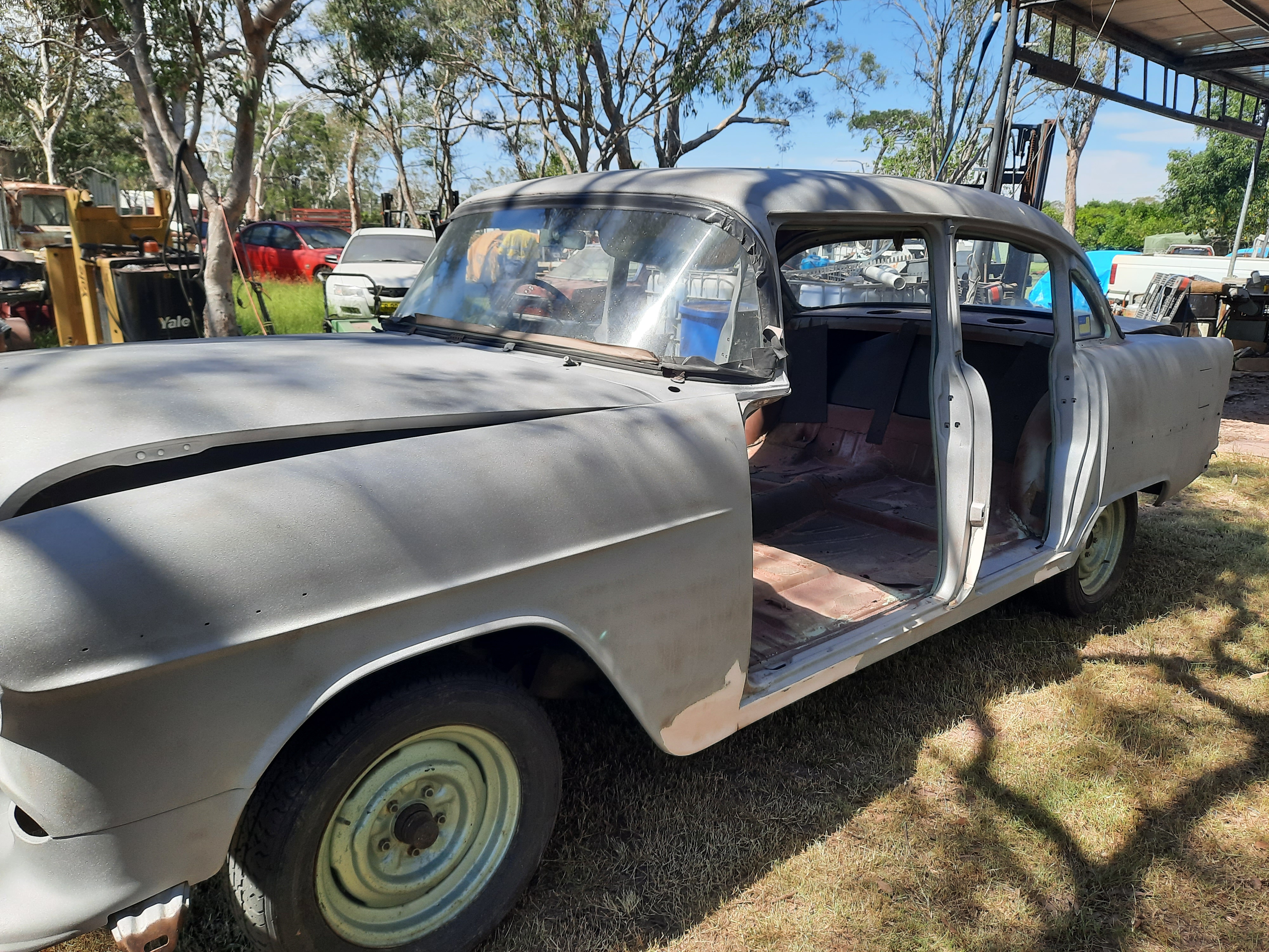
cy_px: 476
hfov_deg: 69.4
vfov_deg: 54.9
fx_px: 916
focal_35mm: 25
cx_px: 634
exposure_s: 1/418
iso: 32
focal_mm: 4.6
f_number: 2
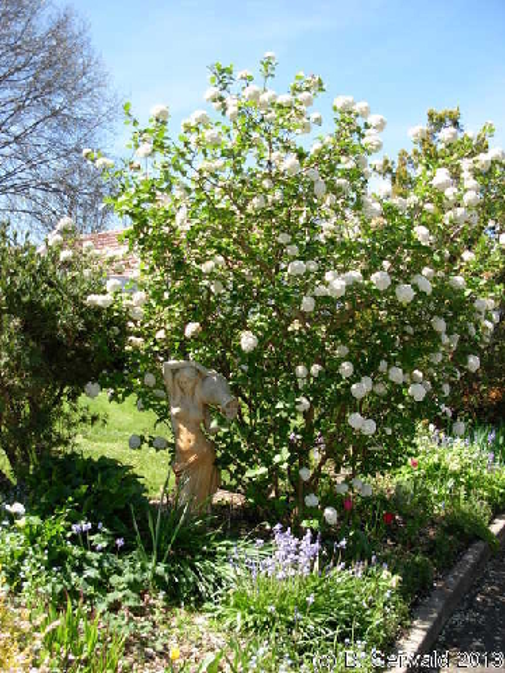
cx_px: 252
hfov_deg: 37.7
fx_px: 739
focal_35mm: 38
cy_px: 336
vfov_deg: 49.0
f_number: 2.9
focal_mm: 6.3
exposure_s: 1/430
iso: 79
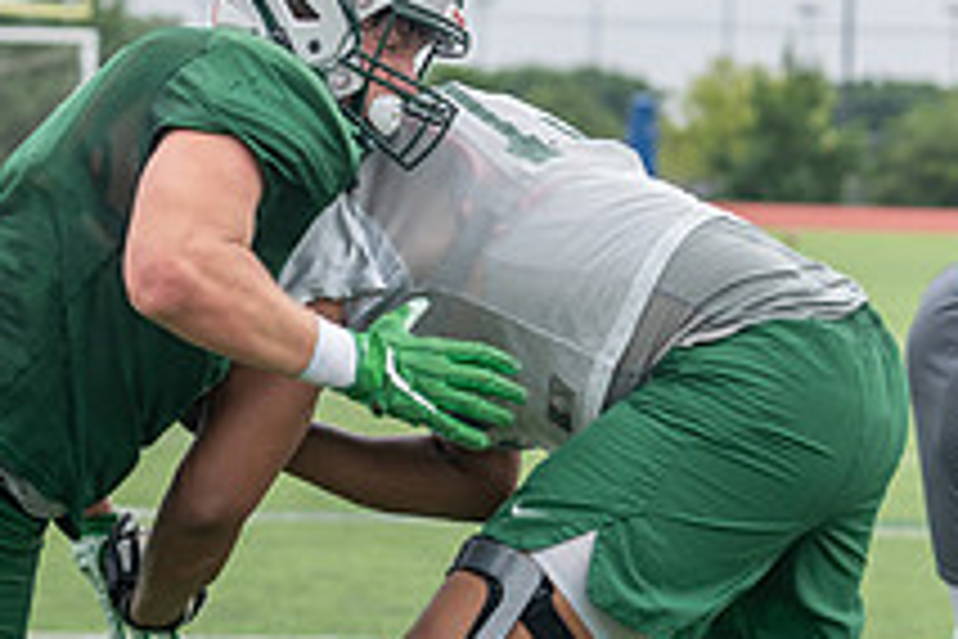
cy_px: 340
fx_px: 5508
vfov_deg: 6.6
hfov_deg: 9.9
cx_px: 310
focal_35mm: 207
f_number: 3.5
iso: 250
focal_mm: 76
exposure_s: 1/1250
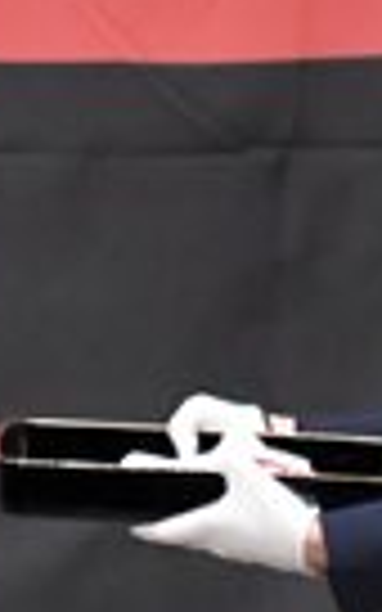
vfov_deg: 1.7
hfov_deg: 1.0
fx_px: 20921
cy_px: 774
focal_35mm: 1256
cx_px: -1202
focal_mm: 145
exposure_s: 1/400
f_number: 5.6
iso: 6400
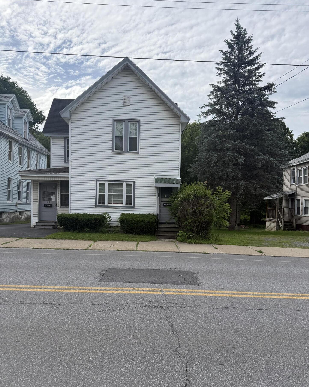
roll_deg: -1.8
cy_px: 206
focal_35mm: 26
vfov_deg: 66.0
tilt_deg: -0.6
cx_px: 160
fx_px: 297
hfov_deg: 54.9
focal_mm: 6.76
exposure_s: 1/5319
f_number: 1.78
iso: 100
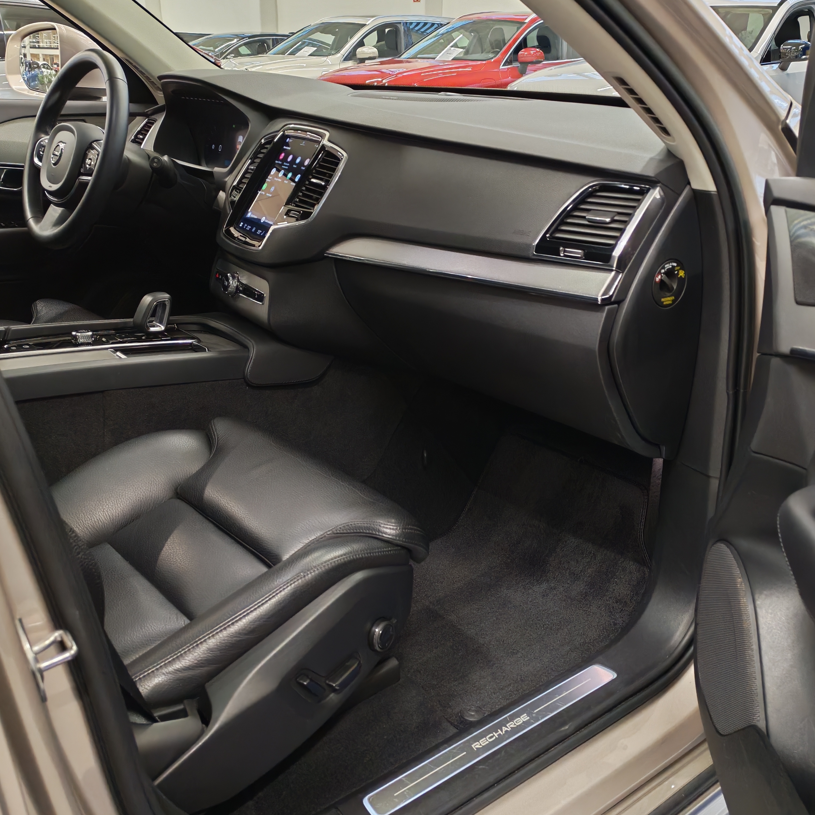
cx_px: 432
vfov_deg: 44.9
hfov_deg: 44.9
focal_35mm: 37
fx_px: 986
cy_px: 406
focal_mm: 6.12
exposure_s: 1/100
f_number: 1.9
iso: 1009
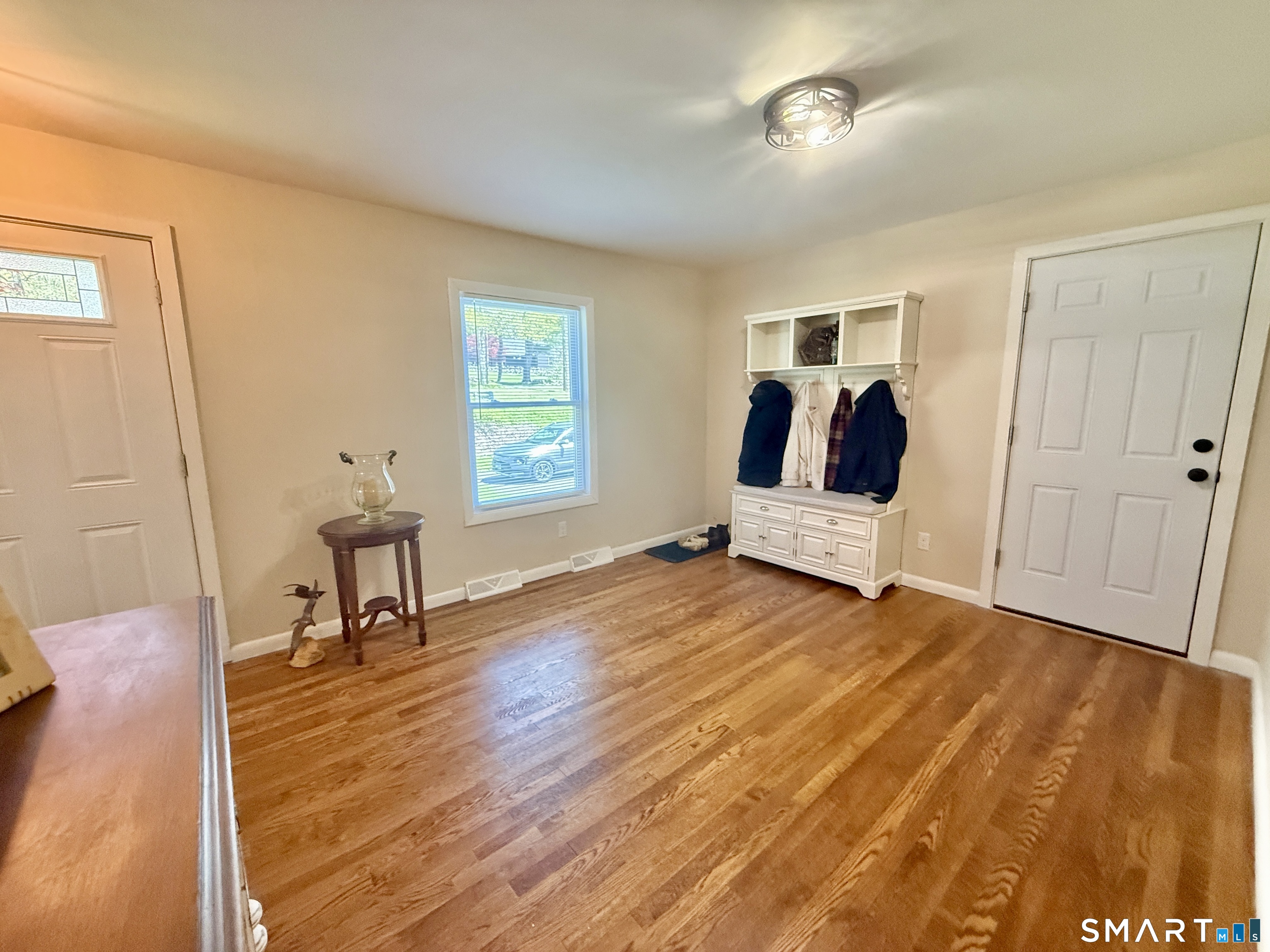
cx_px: 635
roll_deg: -0.9
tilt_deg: -7.7
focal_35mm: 14
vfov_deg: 85.7
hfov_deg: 102.1
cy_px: 476
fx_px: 514
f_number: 2.2
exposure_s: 1/120
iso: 640
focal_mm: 2.22
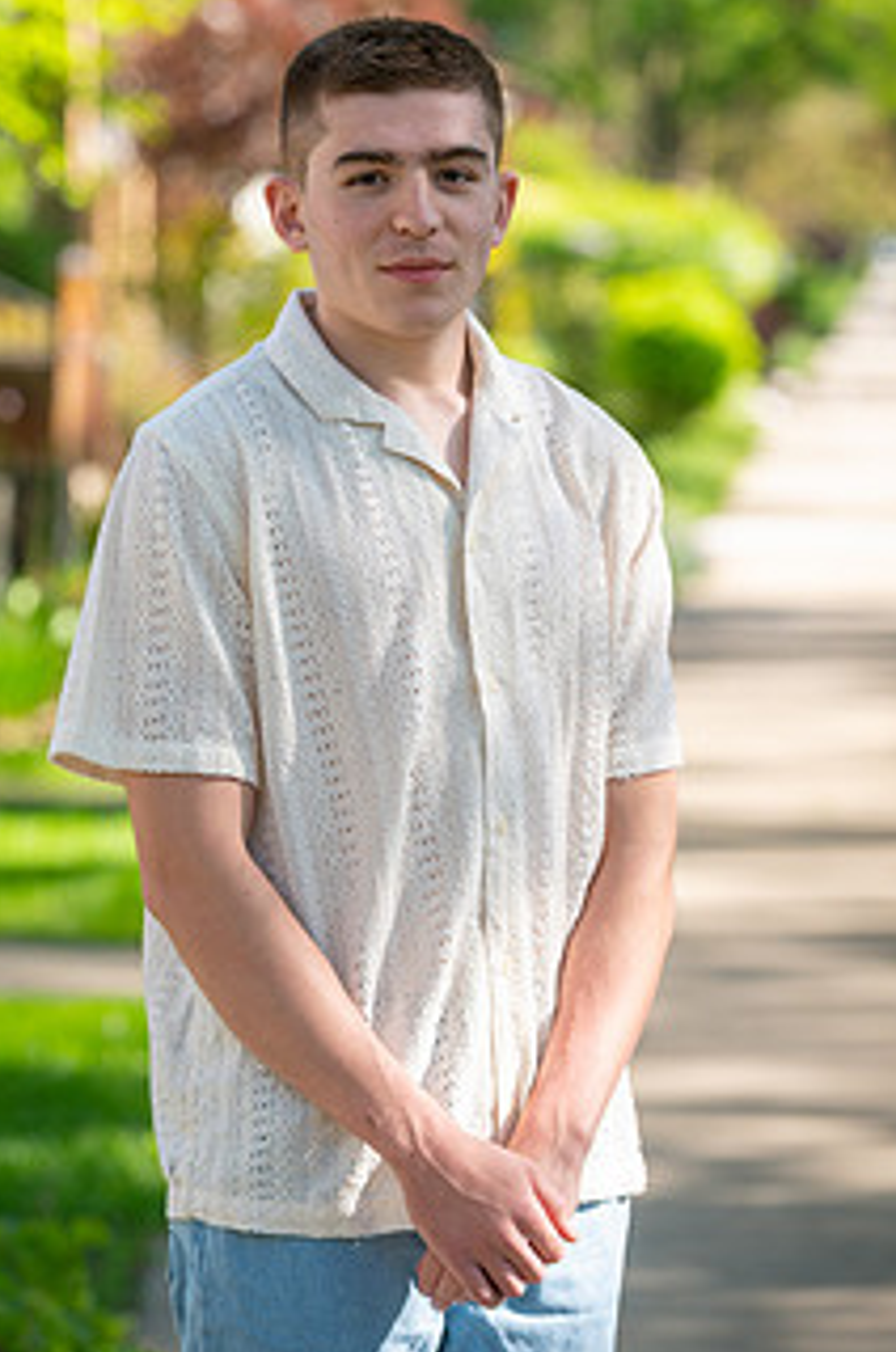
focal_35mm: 197
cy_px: 494
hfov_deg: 6.9
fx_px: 7386
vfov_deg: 10.5
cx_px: 361
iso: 250
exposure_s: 1/320
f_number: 4
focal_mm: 140
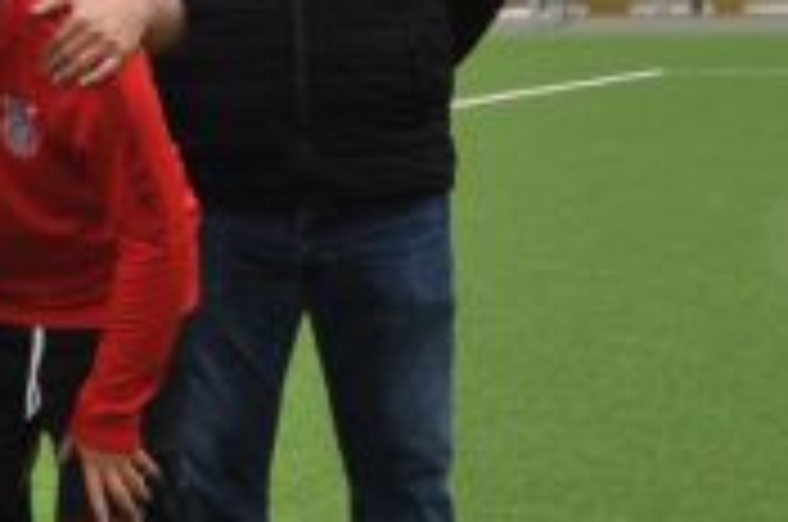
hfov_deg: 8.7
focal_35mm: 219
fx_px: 4783
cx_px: -995
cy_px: -72
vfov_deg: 6.2
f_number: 6.3
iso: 200
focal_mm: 25
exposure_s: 1/200
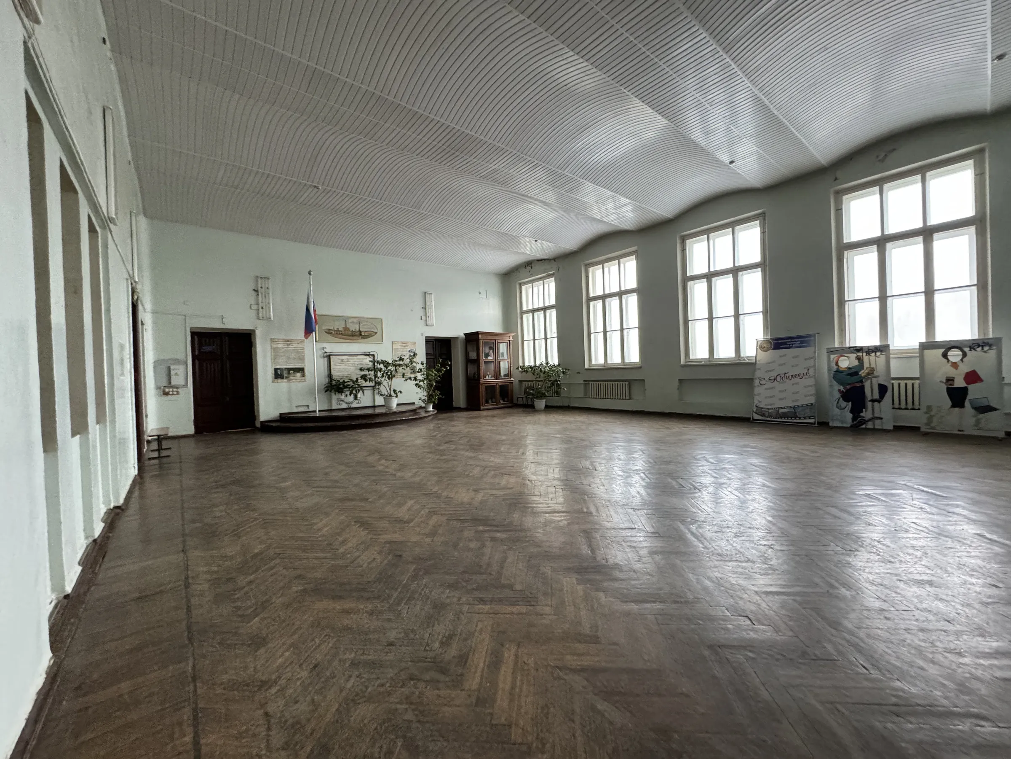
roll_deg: +2.4
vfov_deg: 85.7
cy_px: 380
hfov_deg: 102.1
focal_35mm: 14
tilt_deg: +1.4
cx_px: 506
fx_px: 409
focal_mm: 2.22
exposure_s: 1/50
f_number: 2.2
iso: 640
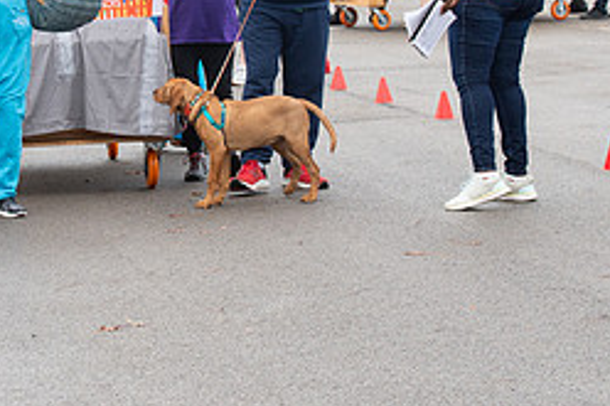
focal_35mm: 192
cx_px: 71
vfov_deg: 7.1
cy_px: 11
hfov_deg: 10.7
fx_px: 3251
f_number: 10
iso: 640
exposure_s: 1/160
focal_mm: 82
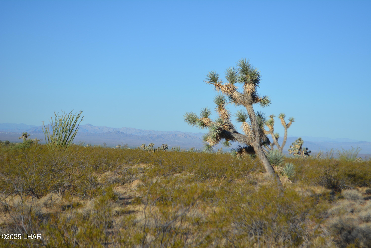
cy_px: 124
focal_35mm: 82
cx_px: 186
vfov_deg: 16.6
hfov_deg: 24.6
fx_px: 851
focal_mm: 55
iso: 400
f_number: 7.1
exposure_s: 1/1600
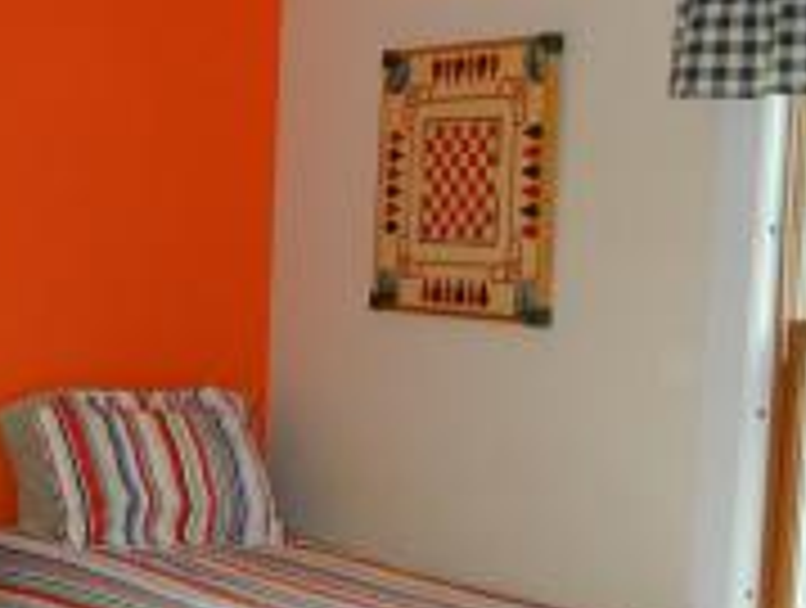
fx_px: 1890
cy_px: 468
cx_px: -45
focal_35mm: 81
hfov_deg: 22.9
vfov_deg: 18.1
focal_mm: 4.5
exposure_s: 1/30
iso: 200
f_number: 3.1
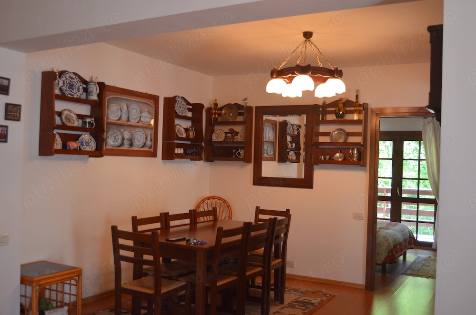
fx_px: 475
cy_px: 158
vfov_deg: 36.7
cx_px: 238
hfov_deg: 53.2
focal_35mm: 36
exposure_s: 1/200
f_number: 3.8
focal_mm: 24
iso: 1600
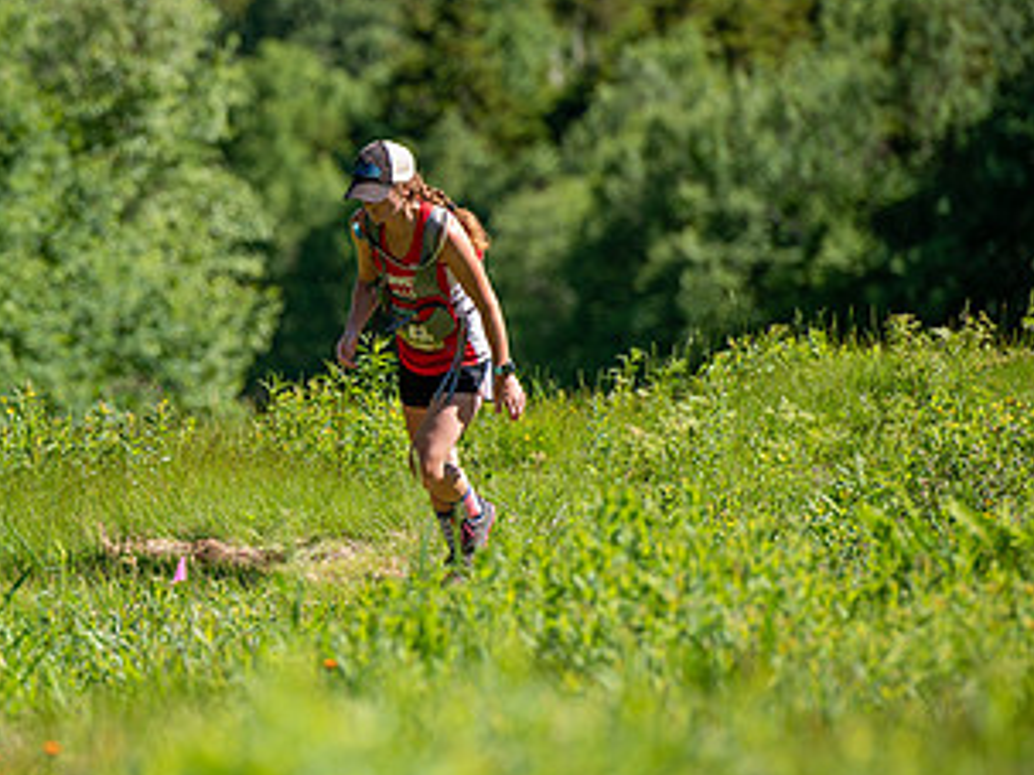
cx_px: 154
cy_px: 336
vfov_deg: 4.0
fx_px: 10988
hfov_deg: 5.4
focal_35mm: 368
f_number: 3.5
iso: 100
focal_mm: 200
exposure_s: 1/800
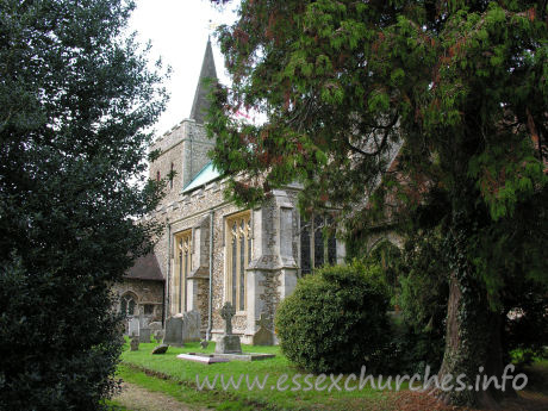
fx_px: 554
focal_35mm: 35
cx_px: 274
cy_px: 206
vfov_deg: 40.7
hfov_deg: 52.6
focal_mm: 8.9
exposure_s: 1/60.7
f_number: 3.6
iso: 50
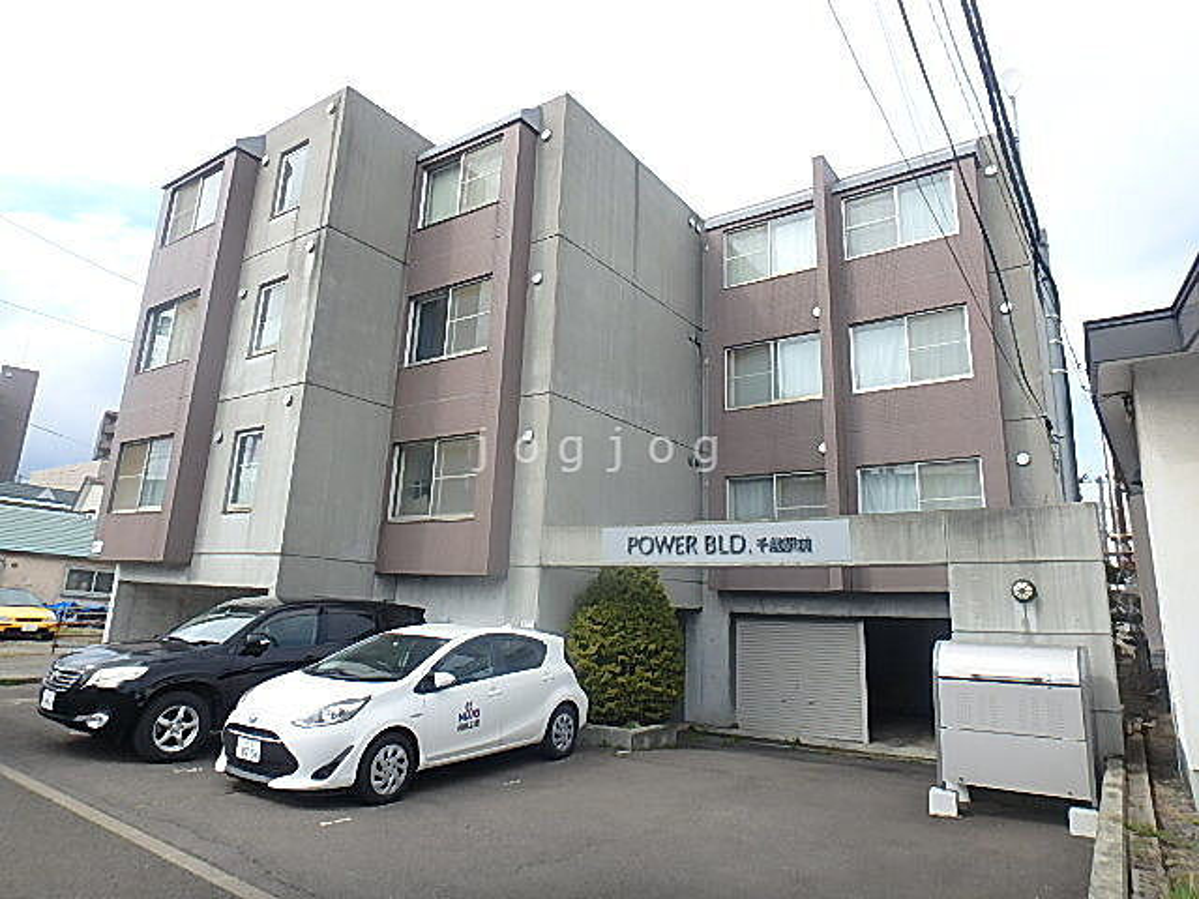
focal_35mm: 21
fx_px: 727
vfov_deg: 63.4
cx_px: 600
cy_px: 450
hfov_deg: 79.0
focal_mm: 3.7
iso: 125
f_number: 3.5
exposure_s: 1/500
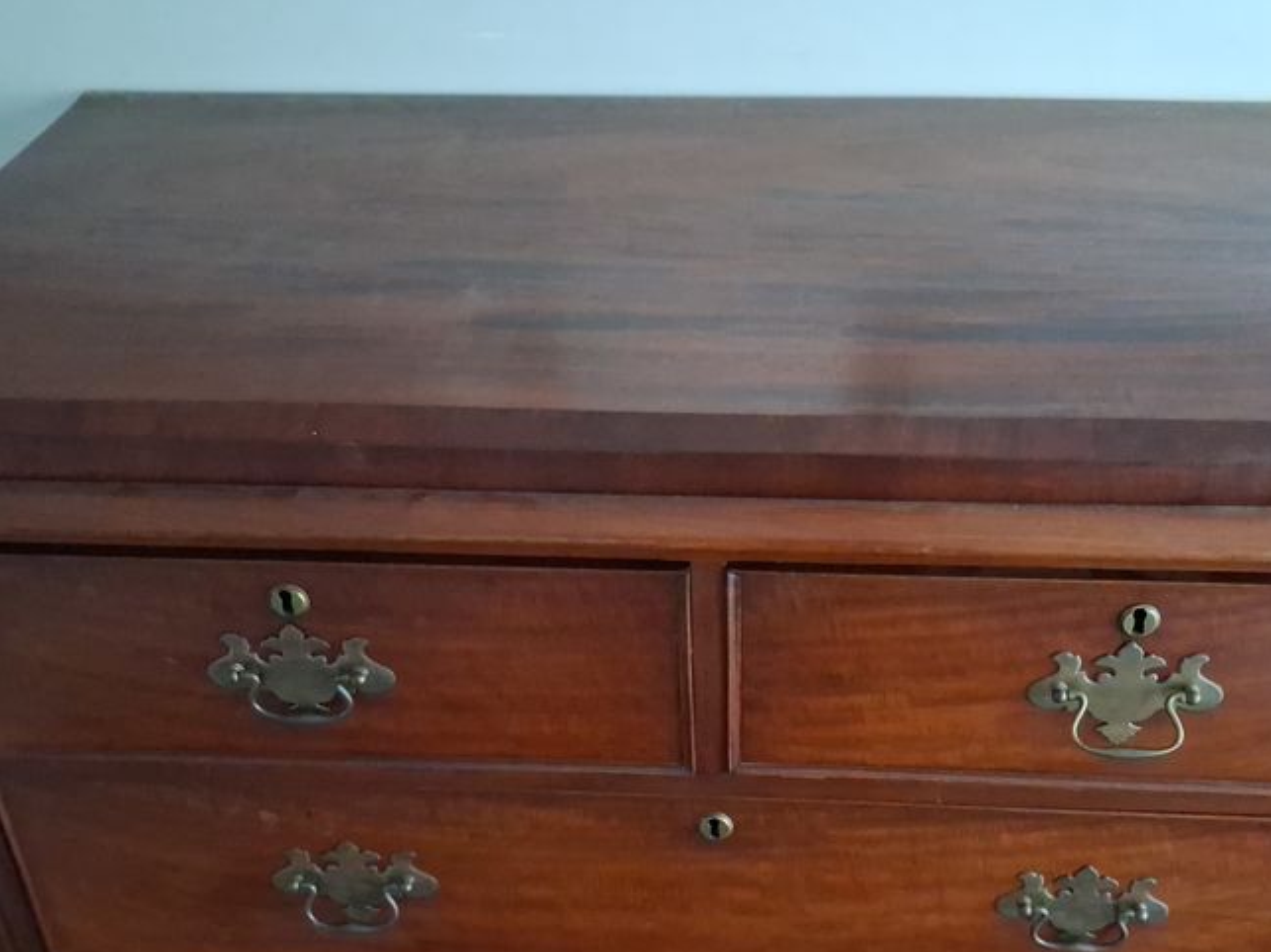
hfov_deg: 44.7
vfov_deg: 34.1
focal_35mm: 42
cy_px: 606
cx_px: 733
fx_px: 1542
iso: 1000
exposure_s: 1/20
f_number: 1.8
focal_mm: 4
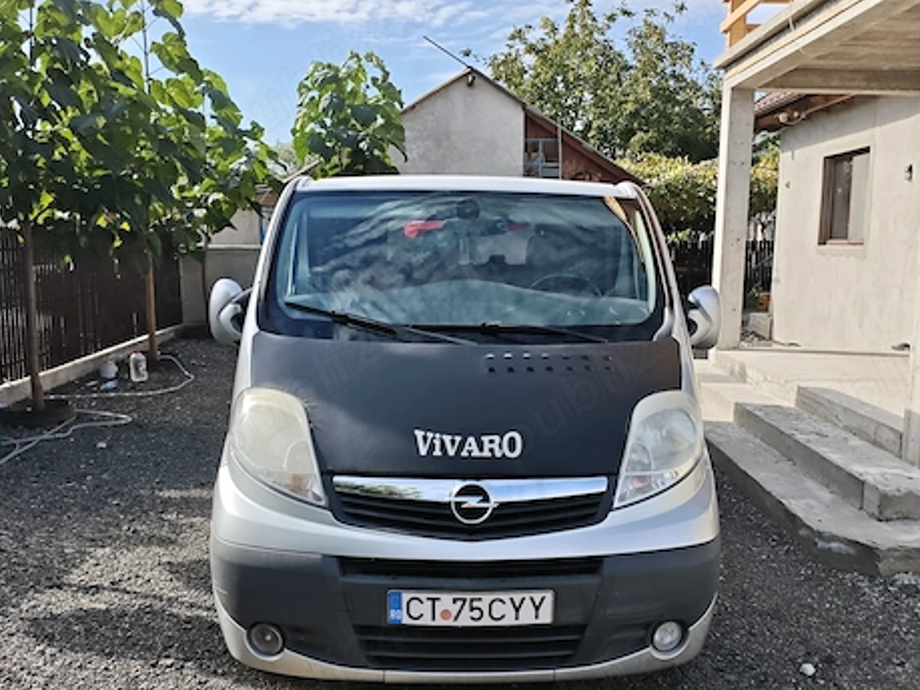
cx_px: 485
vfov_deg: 41.7
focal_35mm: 34
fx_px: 903
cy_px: 385
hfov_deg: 53.9
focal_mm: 4.94
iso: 50
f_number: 1.5
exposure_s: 1/3714
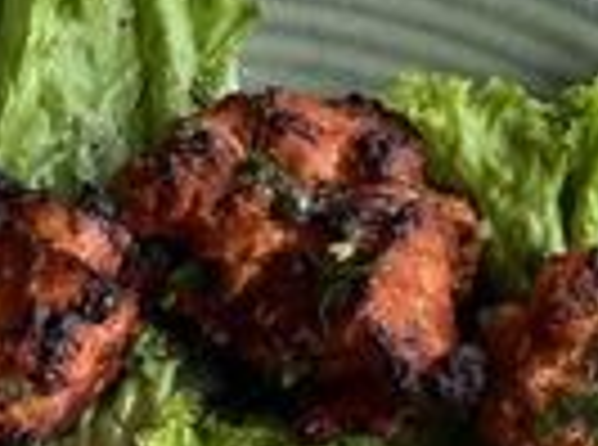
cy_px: 743
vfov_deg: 9.5
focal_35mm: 149
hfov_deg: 12.3
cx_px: -418
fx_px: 2567
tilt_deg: -69.8
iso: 50
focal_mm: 5.1
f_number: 1.6
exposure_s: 1/406
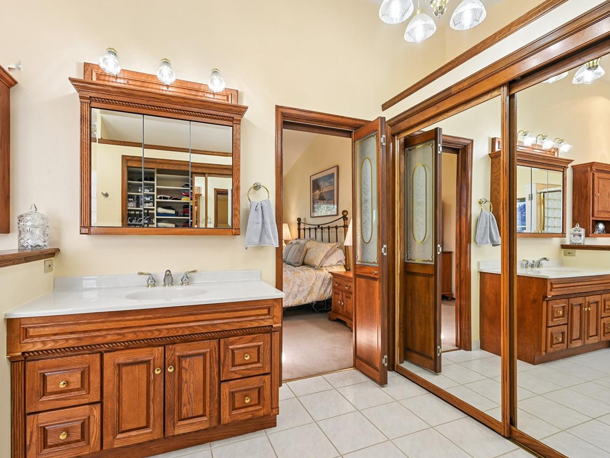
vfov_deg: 74.7
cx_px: 296
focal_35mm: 17
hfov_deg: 91.0
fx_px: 300
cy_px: 234
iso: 400
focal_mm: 15
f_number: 10
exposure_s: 1/25
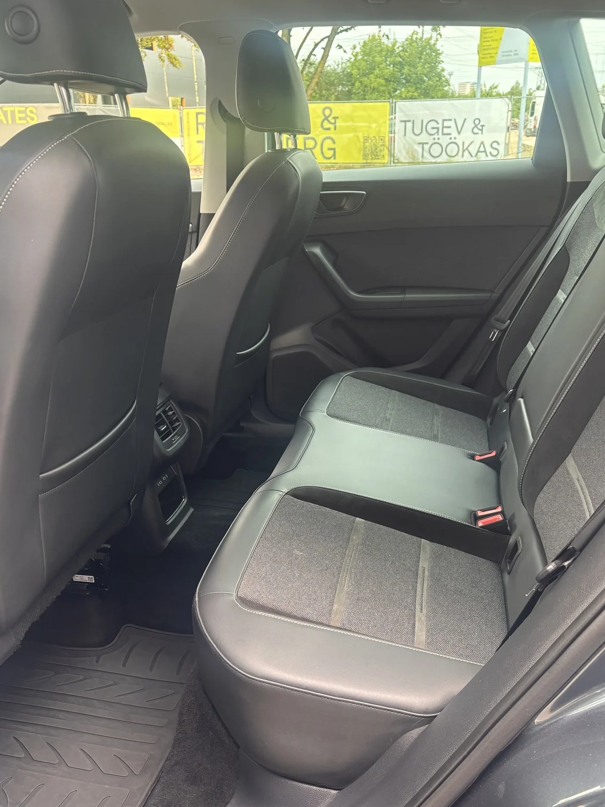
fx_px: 699
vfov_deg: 59.8
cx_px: 337
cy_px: 452
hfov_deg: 46.7
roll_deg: -0.3
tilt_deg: -26.0
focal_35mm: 30
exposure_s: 1/115
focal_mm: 5.96
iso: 125
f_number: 1.6
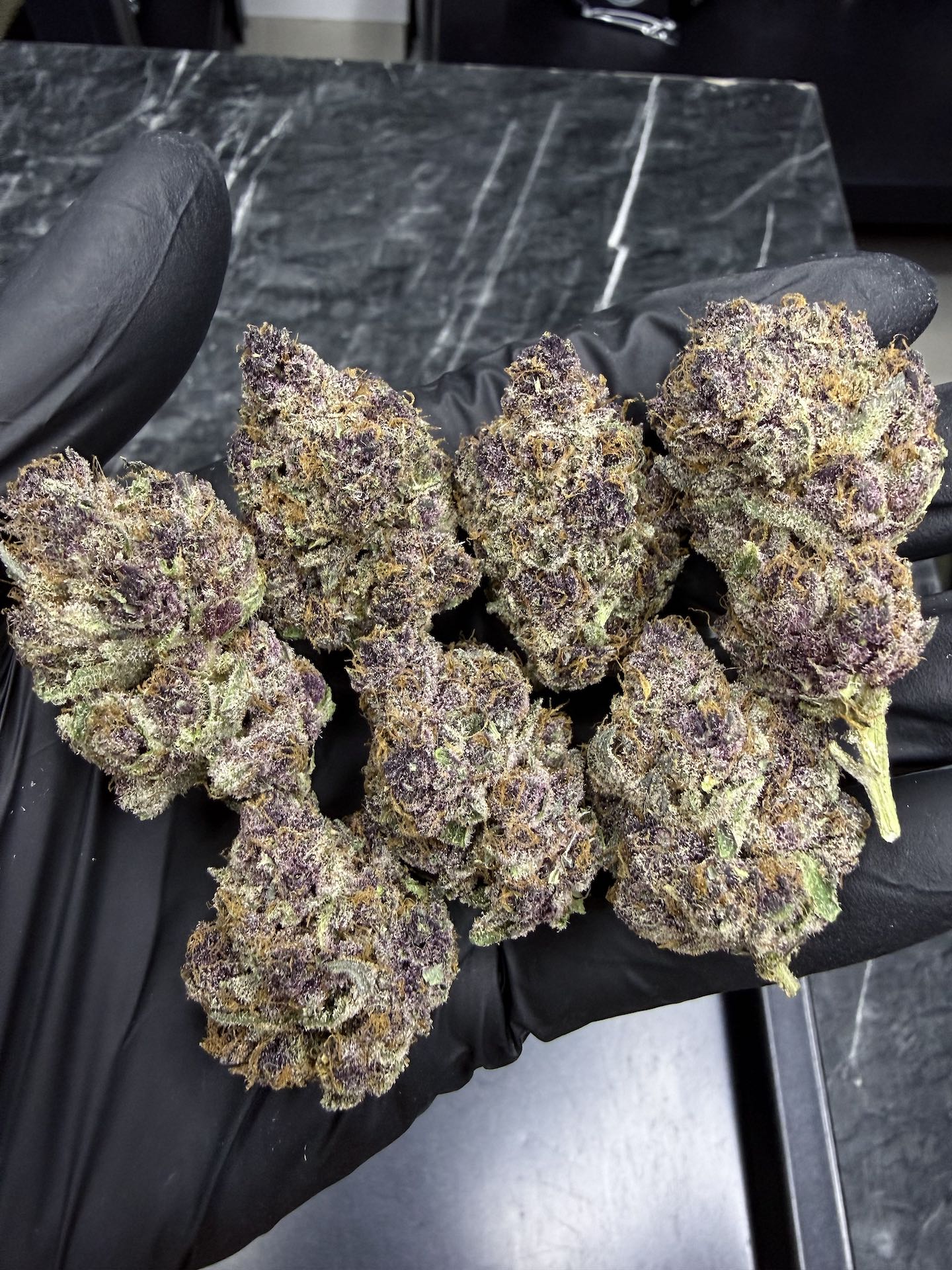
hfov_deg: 56.8
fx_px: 880
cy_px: 635
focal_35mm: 24
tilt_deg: -65.3
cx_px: 476
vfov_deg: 71.6
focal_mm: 2.22
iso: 200
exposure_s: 1/50
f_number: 2.2
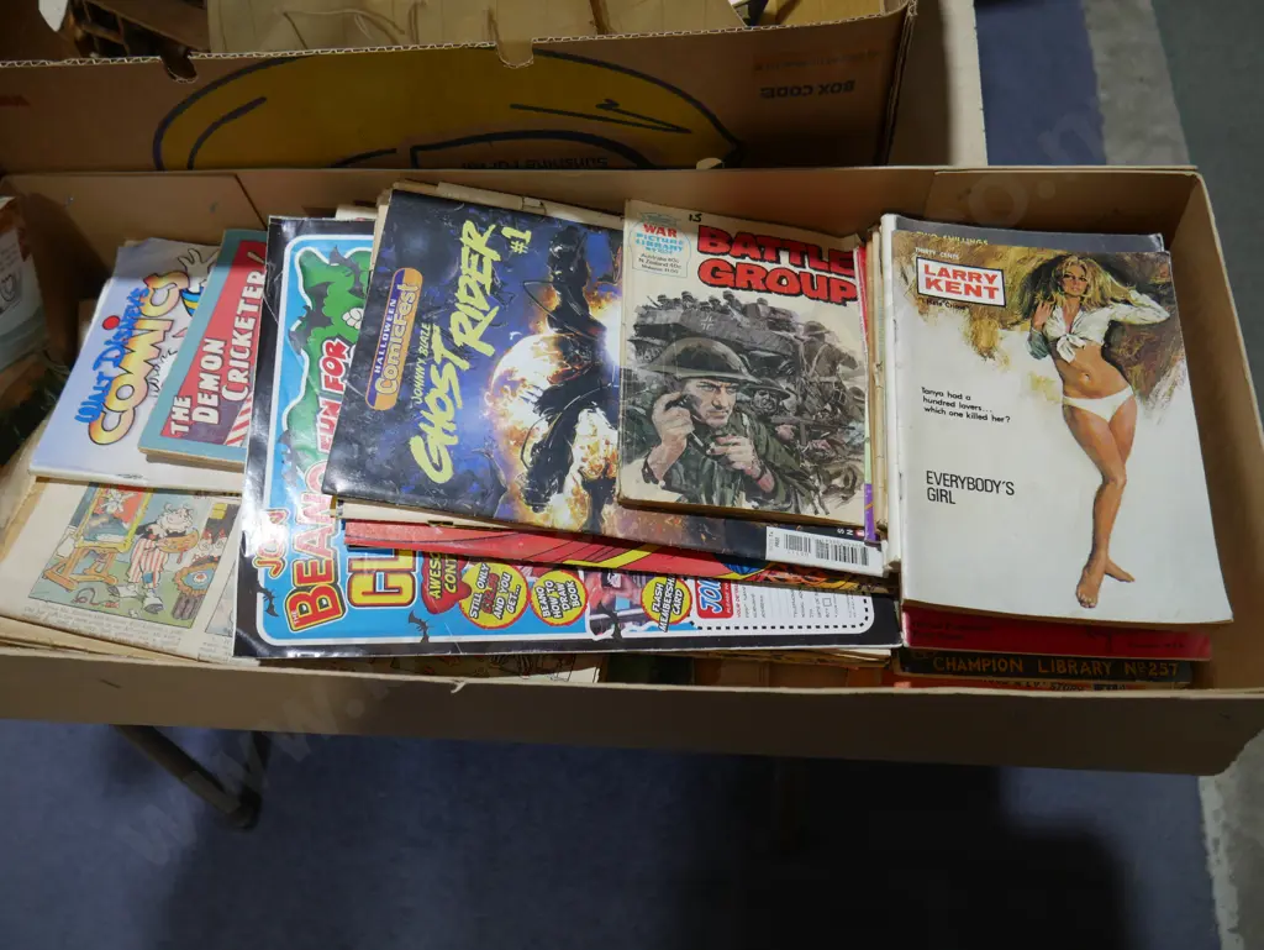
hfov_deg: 59.9
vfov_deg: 46.8
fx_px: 1096
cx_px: 632
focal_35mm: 30
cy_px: 475
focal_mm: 15
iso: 200
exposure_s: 1/100
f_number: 3.6
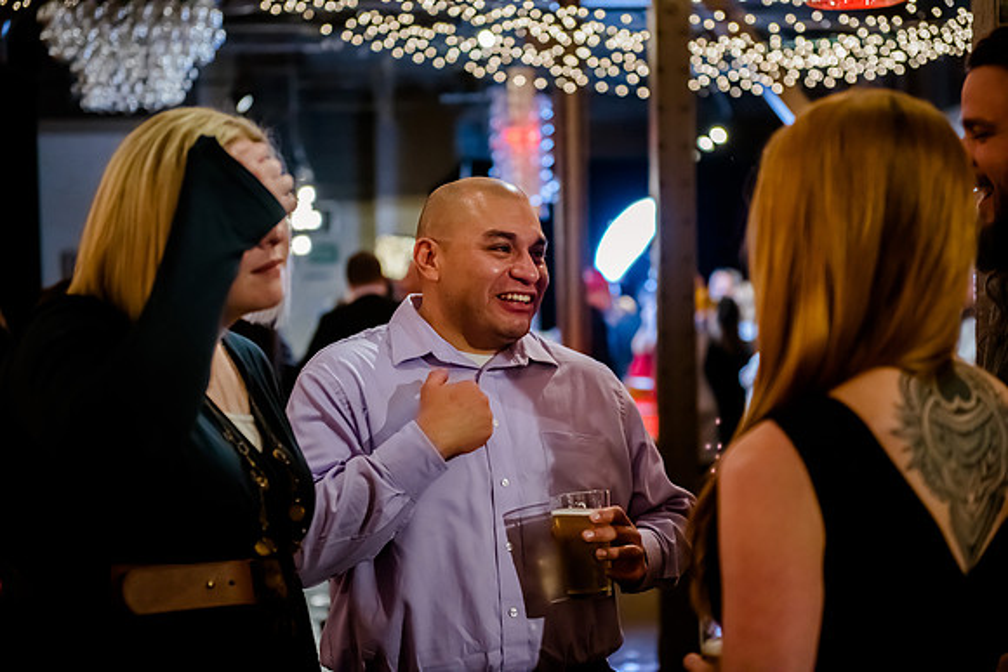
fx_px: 1960
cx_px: 504
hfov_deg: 28.8
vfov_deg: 19.5
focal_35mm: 70
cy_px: 336
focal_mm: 70
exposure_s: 1/160
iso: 5000
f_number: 2.8
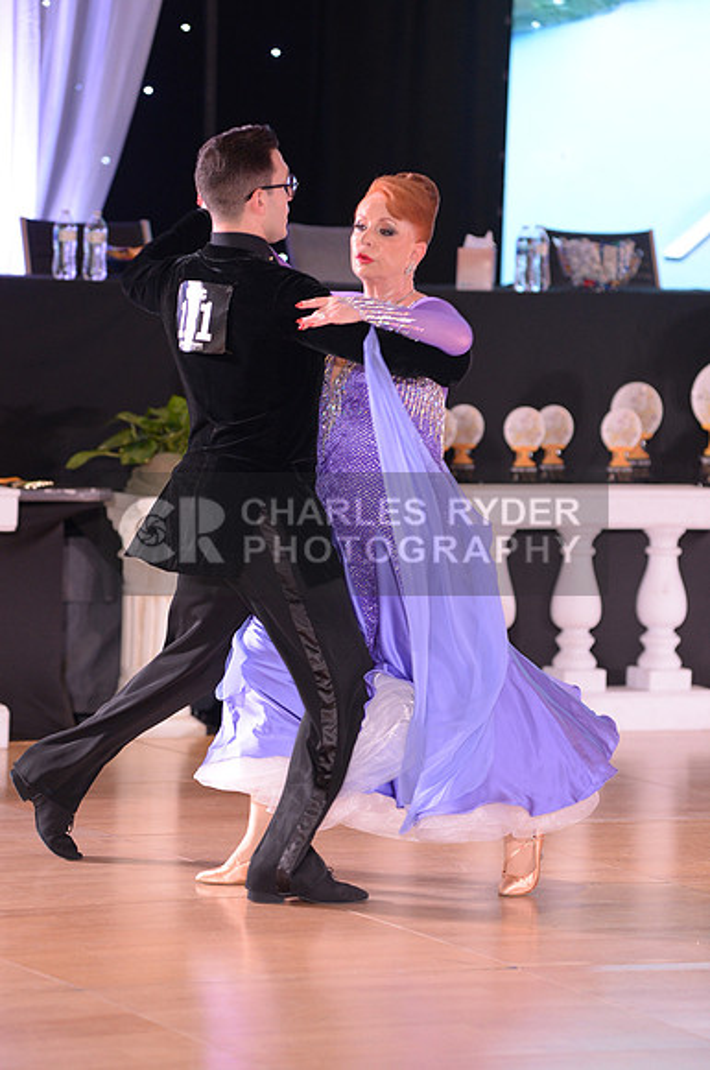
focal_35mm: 170
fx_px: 5044
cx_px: 355
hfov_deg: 8.1
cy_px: 535
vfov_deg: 12.1
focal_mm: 170
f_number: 3.5
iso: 2000
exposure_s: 1/250
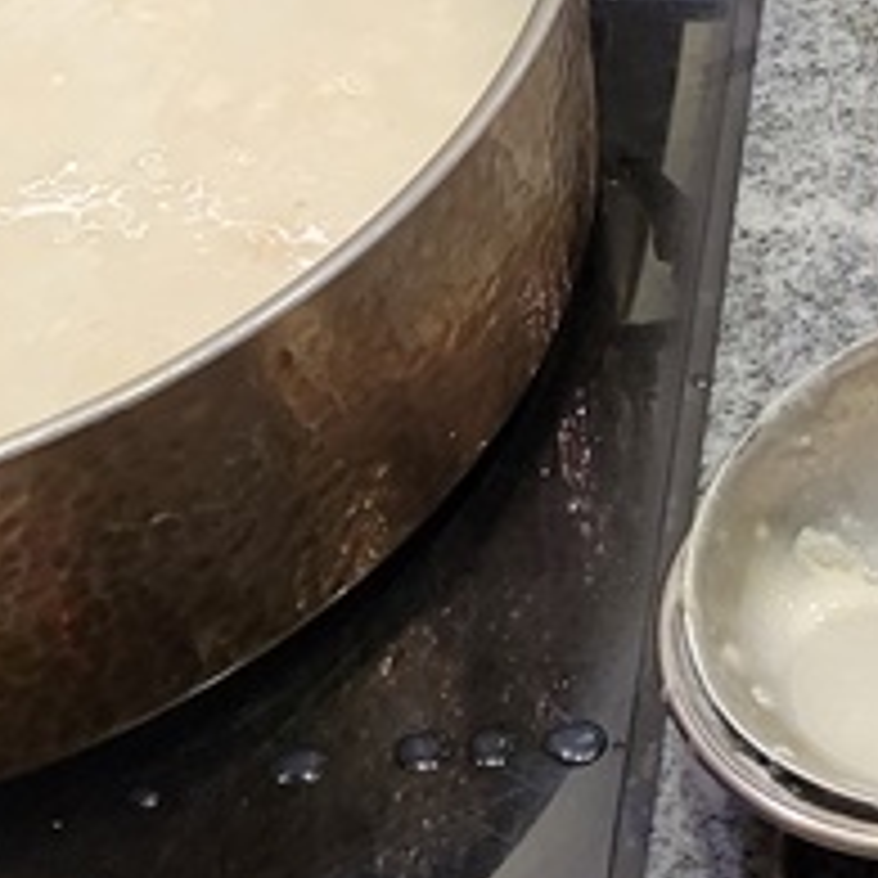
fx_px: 3386
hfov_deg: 14.4
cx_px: 995
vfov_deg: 14.1
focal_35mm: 118
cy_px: -338
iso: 250
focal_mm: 5.4
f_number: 1.8
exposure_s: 1/120
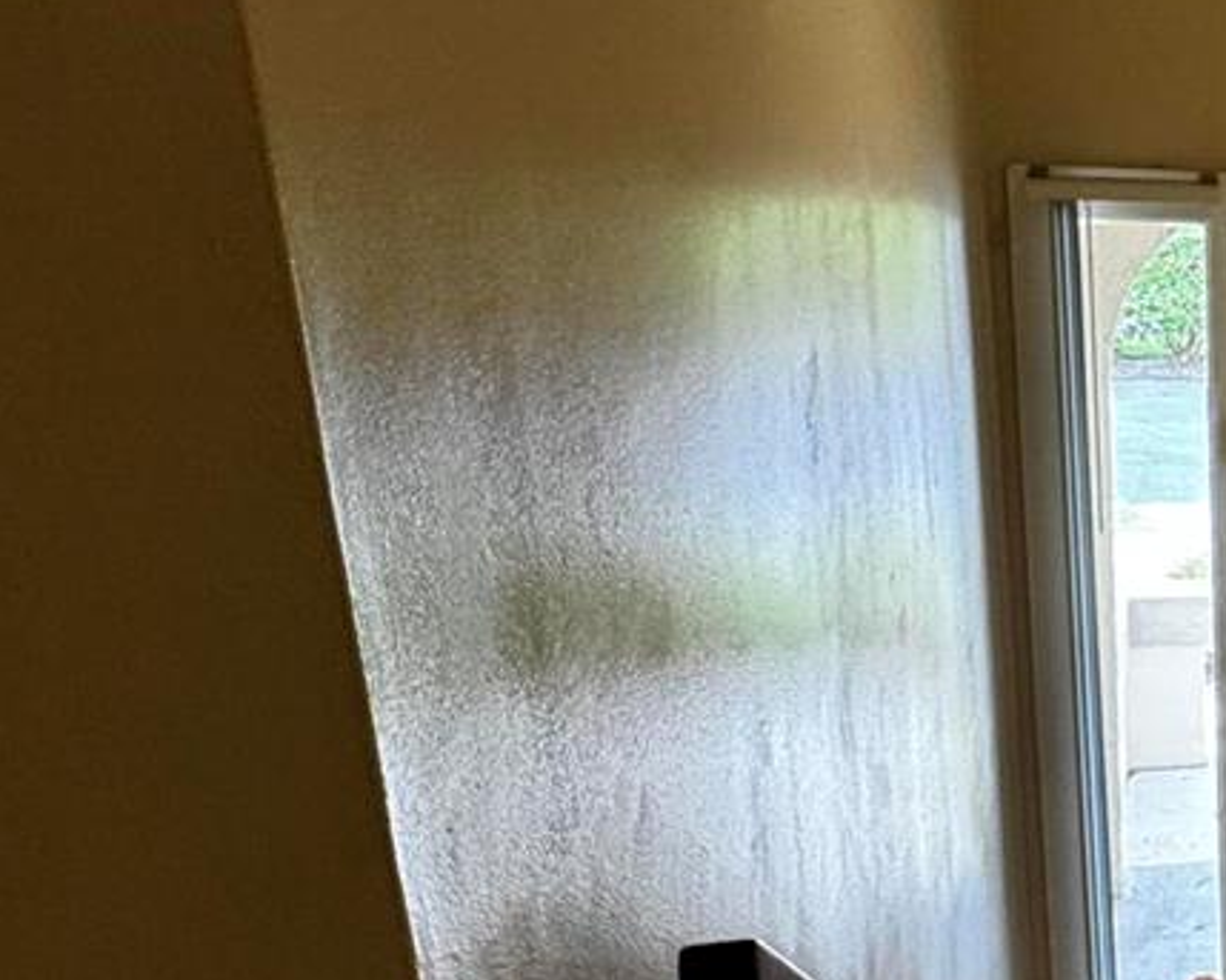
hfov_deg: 26.4
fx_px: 1850
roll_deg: -5.0
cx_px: 1849
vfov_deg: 29.6
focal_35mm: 51
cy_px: 580
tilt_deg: -17.9
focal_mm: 2.22
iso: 200
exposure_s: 1/60
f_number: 2.2
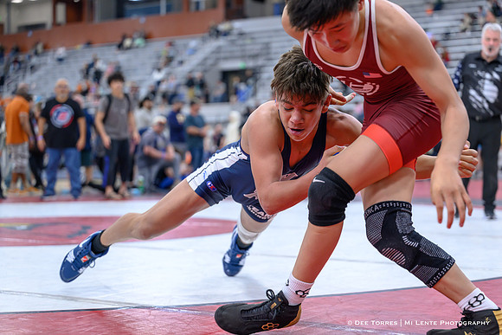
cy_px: 168
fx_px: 976
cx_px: 251
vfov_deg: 19.5
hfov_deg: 28.8
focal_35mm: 70
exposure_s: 1/640
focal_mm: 70
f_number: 2.8
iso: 1800
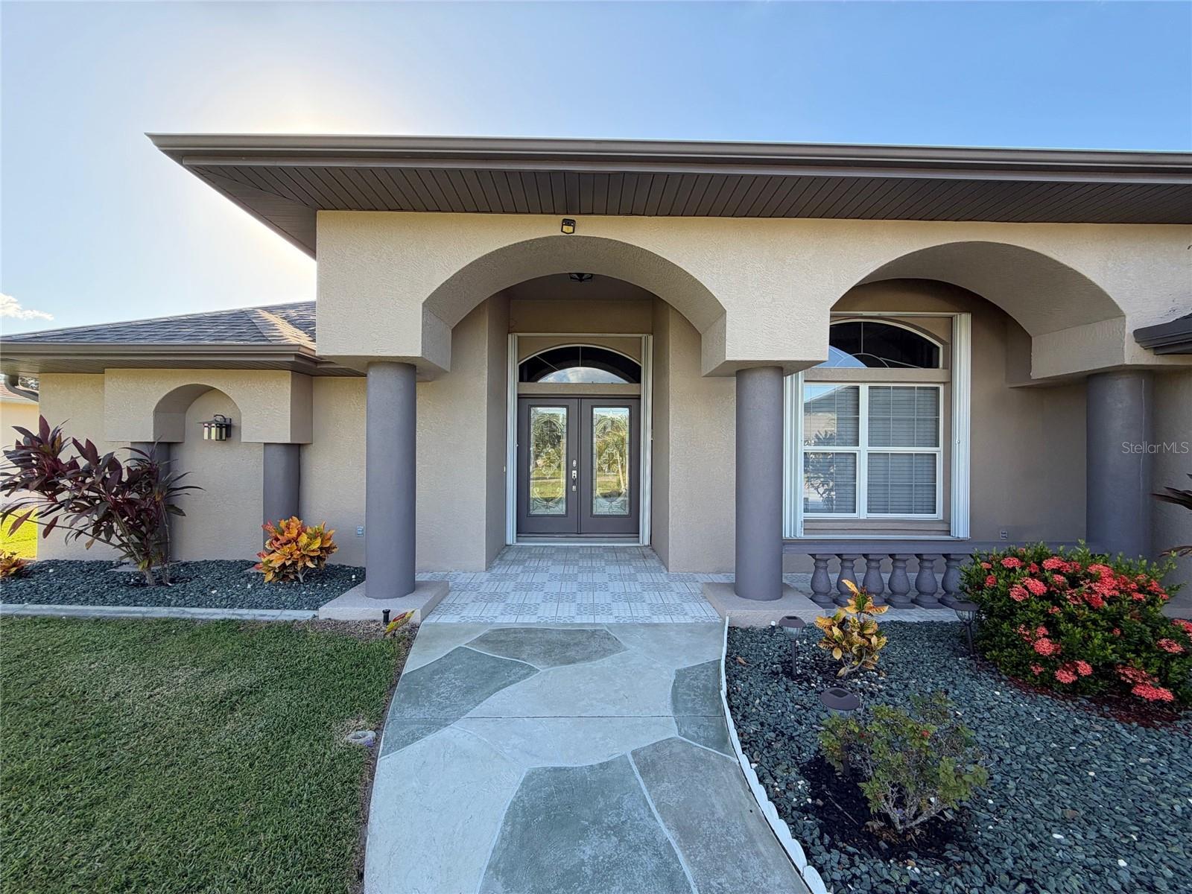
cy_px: 447
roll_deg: +0.3
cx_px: 596
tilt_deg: +0.8
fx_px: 482
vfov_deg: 85.7
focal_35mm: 14
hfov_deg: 102.1
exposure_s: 1/220
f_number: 2.2
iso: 40
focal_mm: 2.22
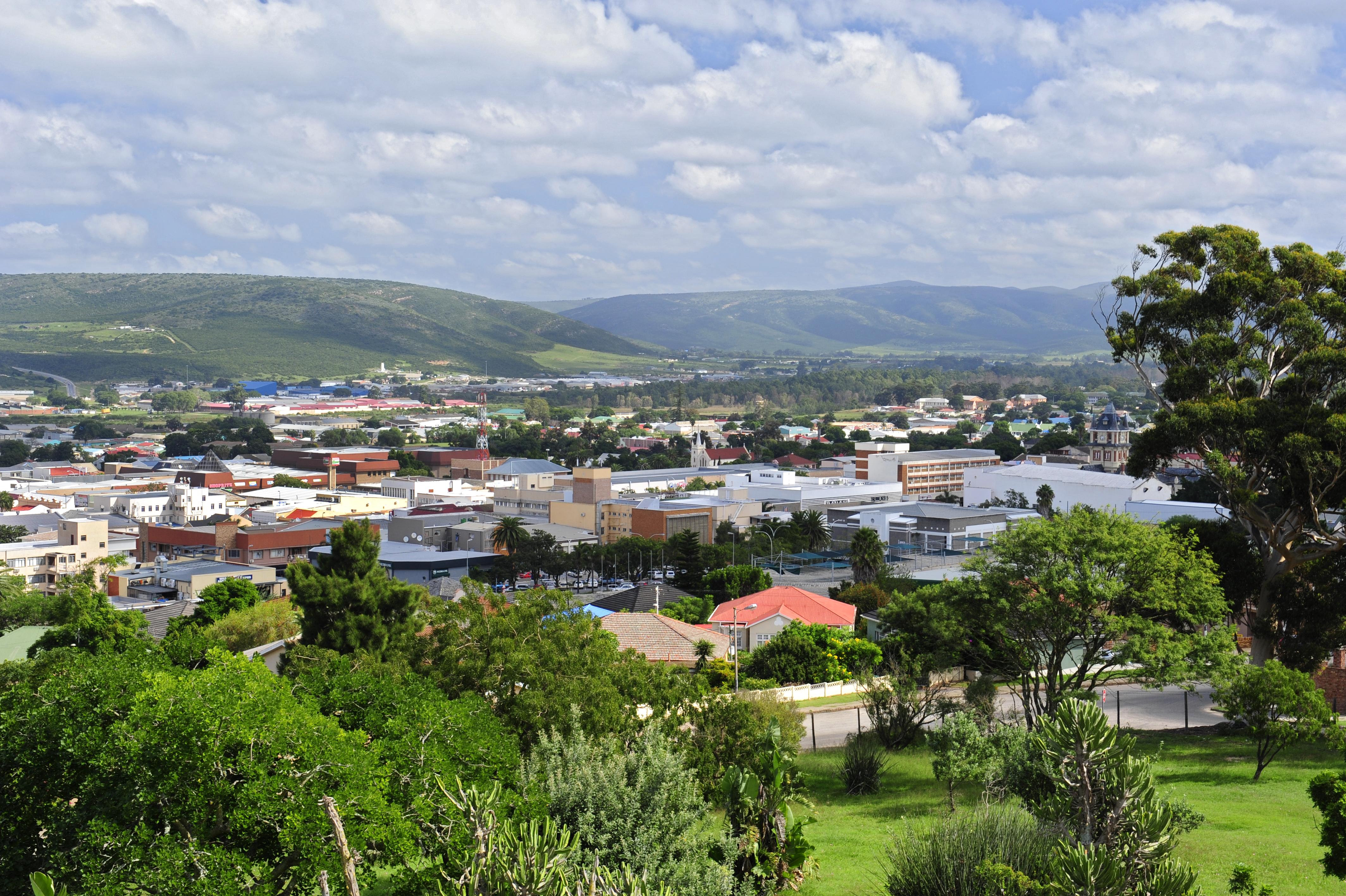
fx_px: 2055
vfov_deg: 24.6
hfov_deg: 36.3
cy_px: 448
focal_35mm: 55
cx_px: 673
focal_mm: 55
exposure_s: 1/125
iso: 320
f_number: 10
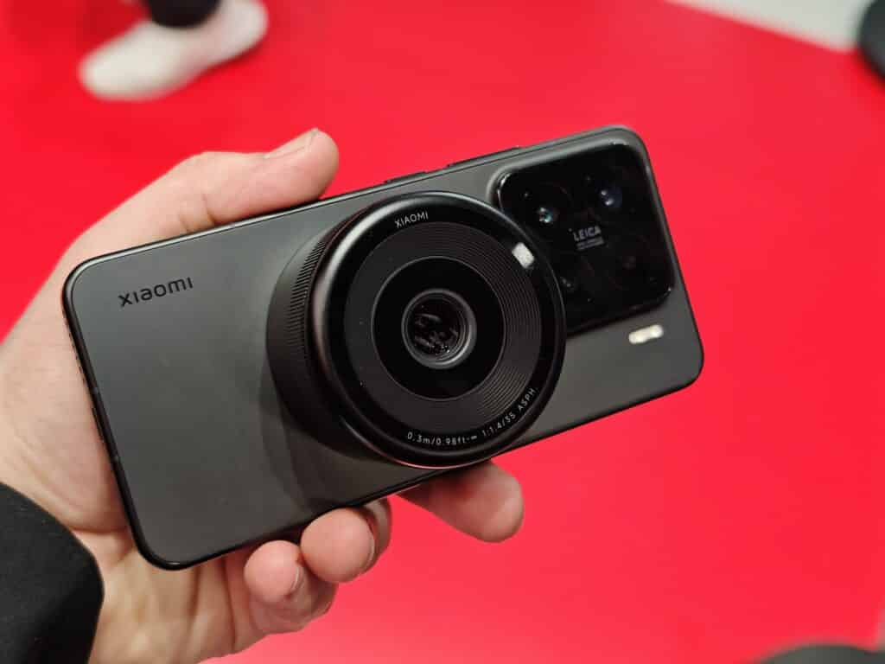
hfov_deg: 41.2
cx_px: 442
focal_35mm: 46
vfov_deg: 31.5
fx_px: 1176
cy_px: 332
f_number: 1.63
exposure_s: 1/400
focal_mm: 8.72
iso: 400
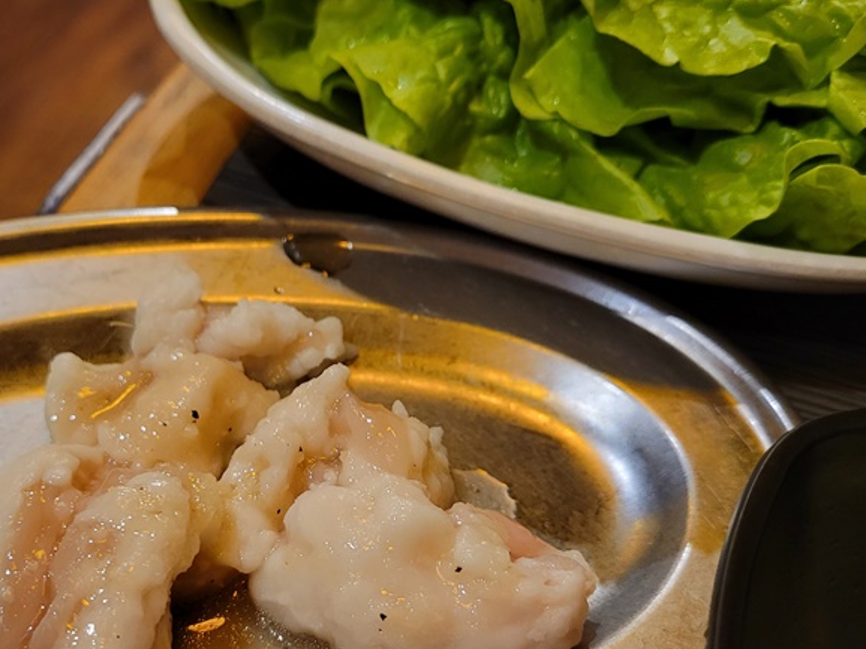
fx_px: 1125
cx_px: 327
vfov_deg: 32.1
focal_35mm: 45
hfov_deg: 41.8
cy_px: 391
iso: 320
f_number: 1.8
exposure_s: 1/40
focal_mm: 5.4
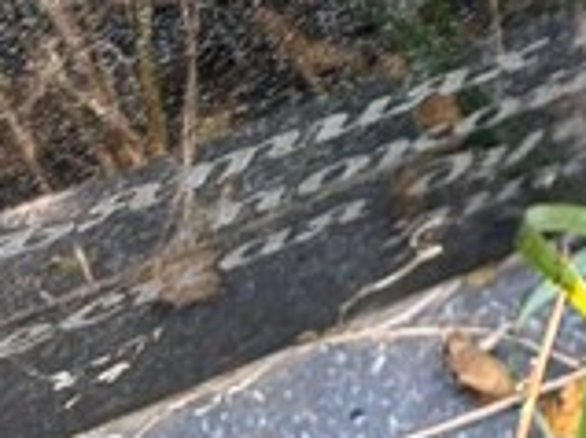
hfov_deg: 12.7
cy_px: -449
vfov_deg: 10.4
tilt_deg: -48.5
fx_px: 2216
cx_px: 1260
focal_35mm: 131
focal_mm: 5.96
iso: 160
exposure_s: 1/60
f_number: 1.6
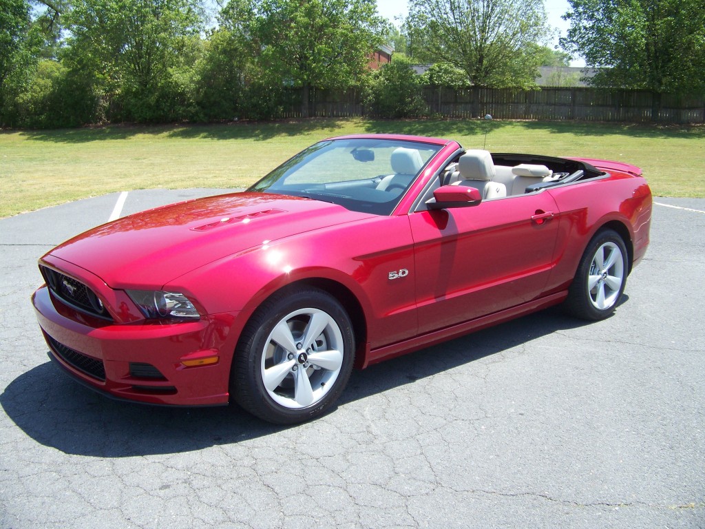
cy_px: 264
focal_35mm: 36
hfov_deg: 51.4
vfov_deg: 39.7
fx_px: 733
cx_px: 352
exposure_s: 1/400
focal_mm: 5.9
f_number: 2.8
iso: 64
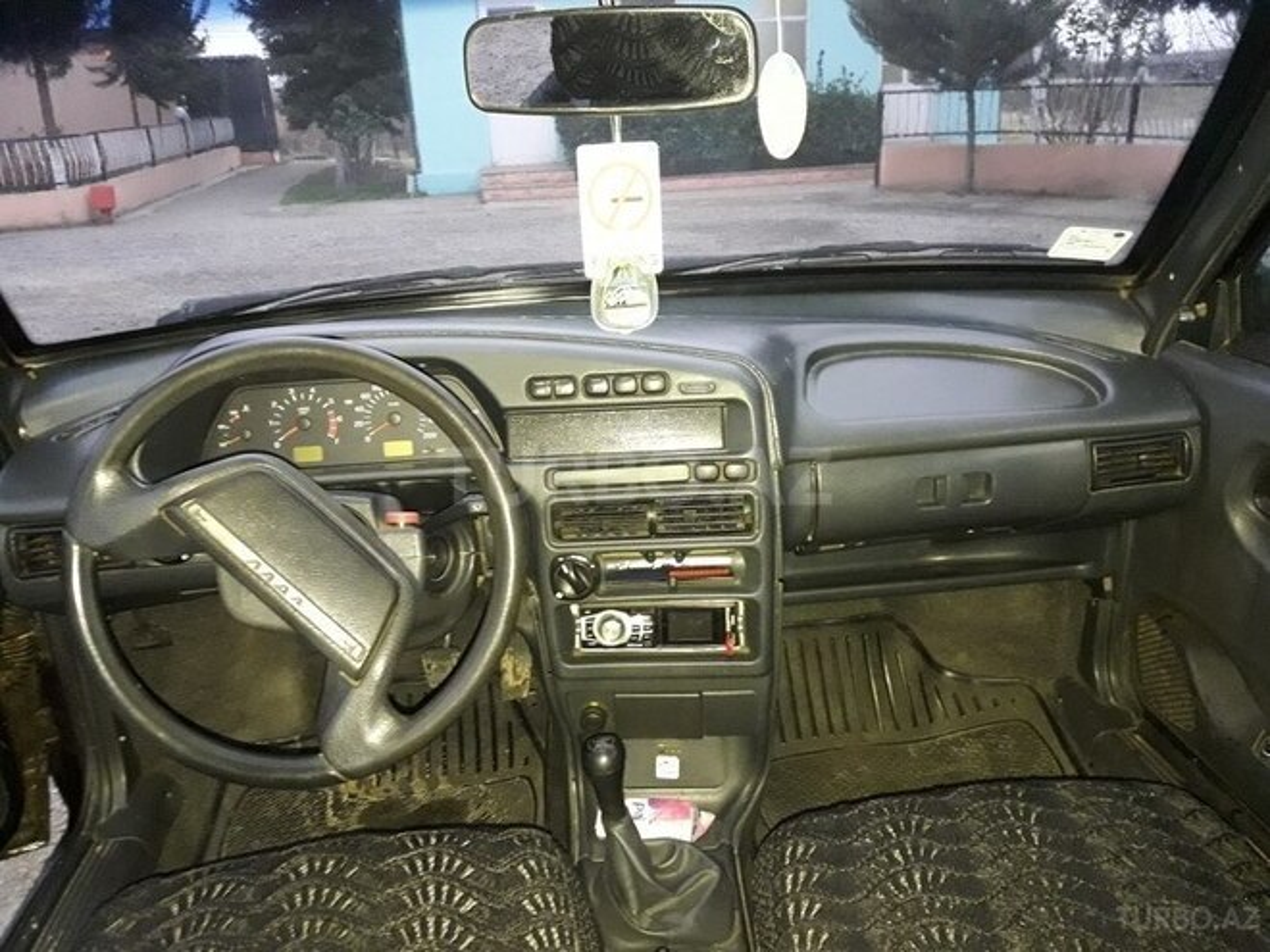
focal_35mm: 28
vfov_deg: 49.7
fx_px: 1027
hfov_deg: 63.4
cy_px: 476
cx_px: 635
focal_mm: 3.7
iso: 400
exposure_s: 1/17
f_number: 1.9
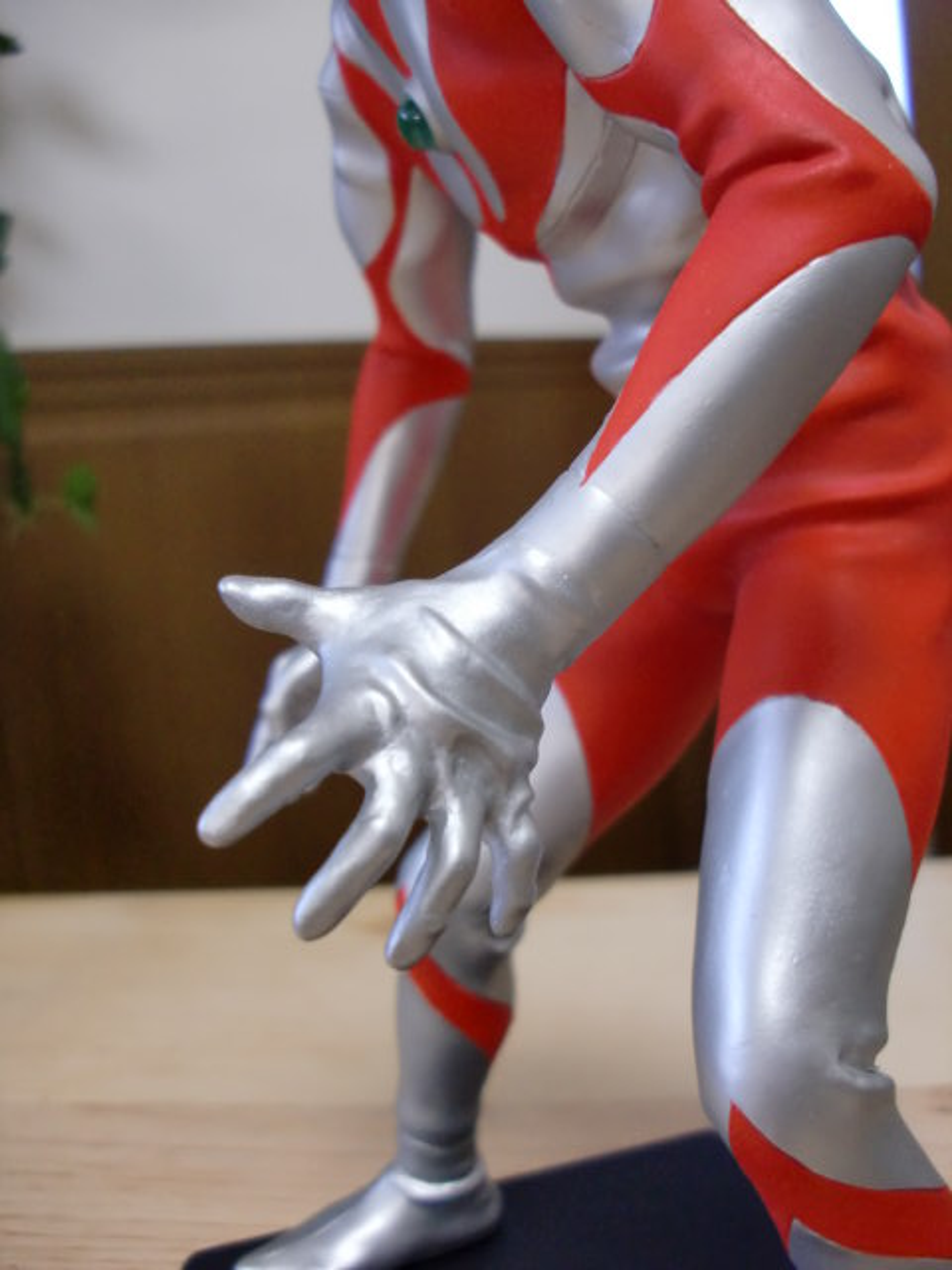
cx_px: 476
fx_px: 1320
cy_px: 635
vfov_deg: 51.4
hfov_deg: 39.7
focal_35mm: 36
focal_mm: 6.3
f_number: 2.8
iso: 400
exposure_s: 1/50
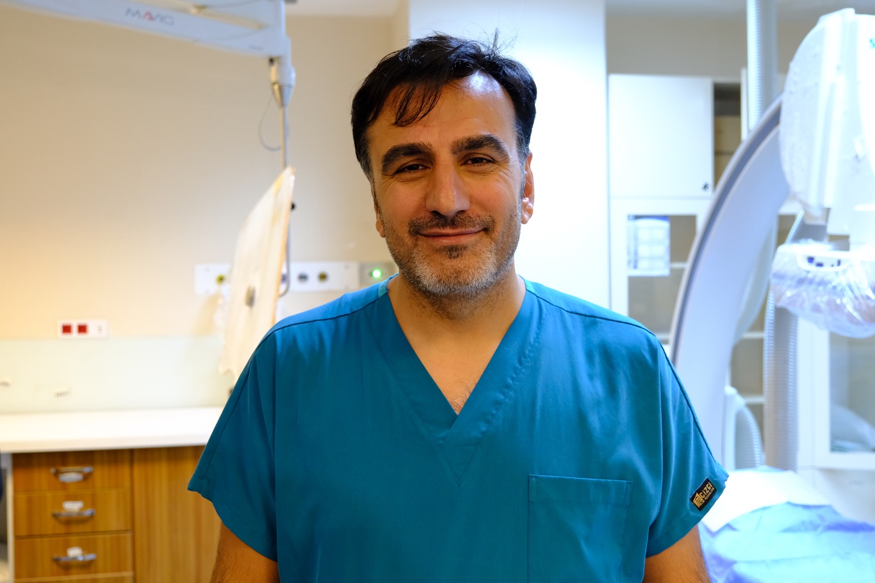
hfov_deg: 47.4
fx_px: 996
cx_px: 438
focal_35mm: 41
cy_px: 292
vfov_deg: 32.6
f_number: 4
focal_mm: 27.5
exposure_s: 1/25
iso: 1600
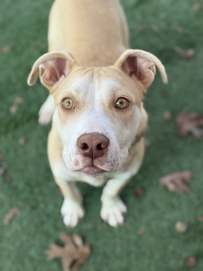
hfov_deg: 30.3
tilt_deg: -59.8
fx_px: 375
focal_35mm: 48
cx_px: 102
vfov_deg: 39.7
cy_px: 136
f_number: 1.78
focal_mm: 6.76
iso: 64
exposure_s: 1/530
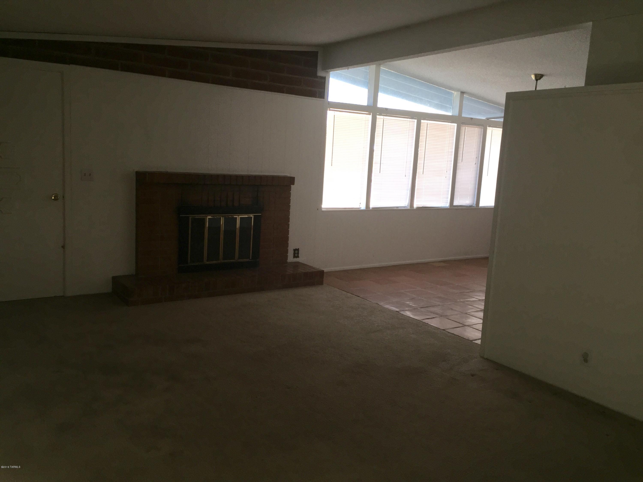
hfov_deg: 61.7
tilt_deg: -9.1
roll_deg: -3.5
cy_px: 241
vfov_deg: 48.2
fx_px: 539
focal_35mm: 29
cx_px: 322
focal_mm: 4.15
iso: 32
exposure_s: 1/31
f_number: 2.2
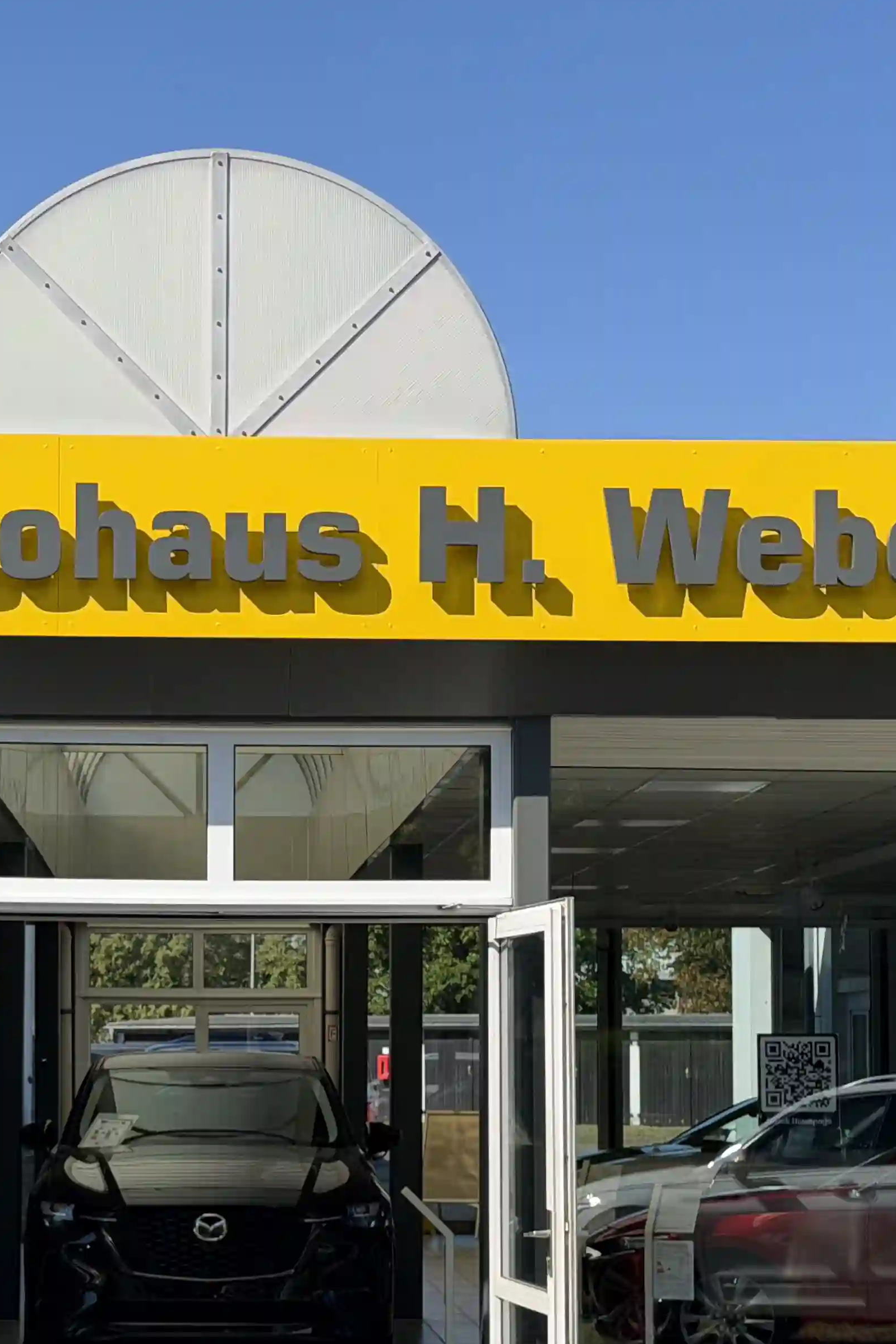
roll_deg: -0.5
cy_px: 823
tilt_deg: +3.9
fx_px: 3135
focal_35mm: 84
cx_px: 264
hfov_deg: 16.2
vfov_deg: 24.1
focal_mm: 6.76
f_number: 1.78
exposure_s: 1/4587
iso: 64
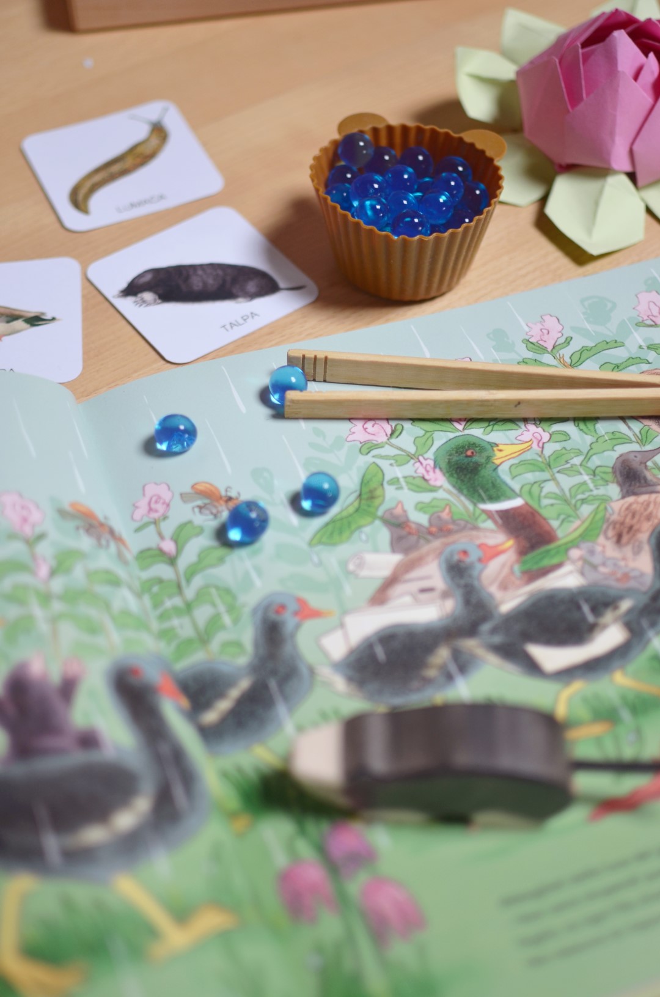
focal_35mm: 52
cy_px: 498
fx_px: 1450
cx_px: 330
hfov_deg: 25.6
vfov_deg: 37.9
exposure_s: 1/100
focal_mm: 35
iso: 200
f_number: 1.8
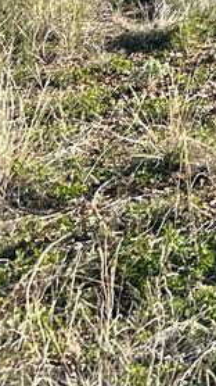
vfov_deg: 11.6
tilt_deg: -4.0
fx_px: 1663
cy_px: -436
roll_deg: +2.0
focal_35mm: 163
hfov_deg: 6.6
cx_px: 687
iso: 50
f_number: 1.5
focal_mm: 5.7
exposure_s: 1/4444
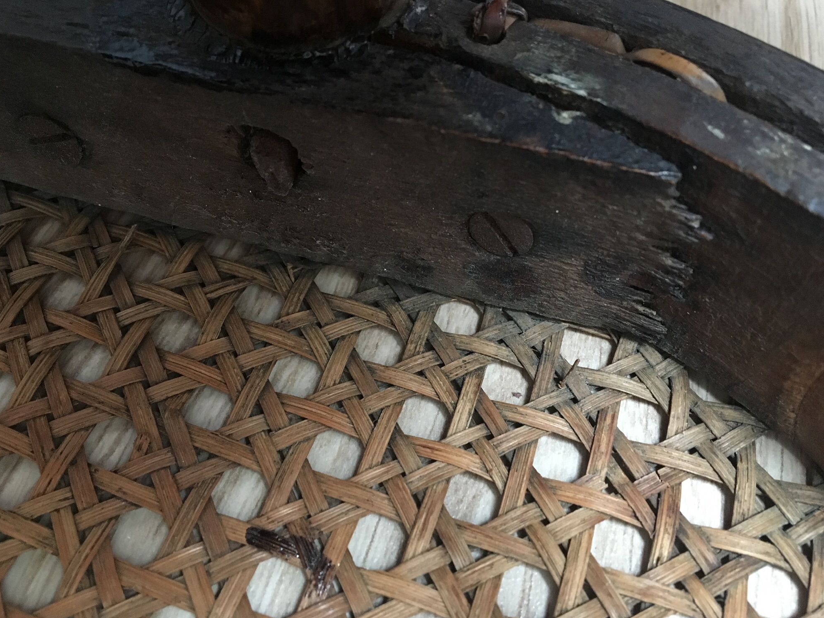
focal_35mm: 30
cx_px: 405
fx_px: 714
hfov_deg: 60.0
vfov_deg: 46.8
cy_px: 312
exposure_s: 1/17
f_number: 2.2
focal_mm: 4.15
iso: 400
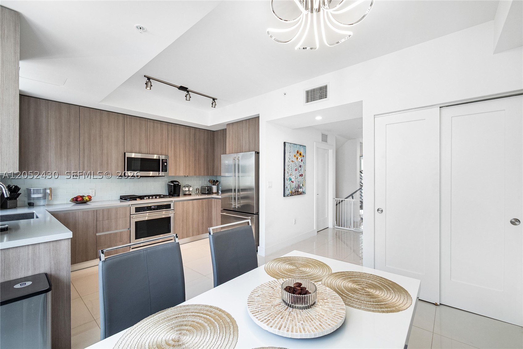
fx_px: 203
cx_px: 262
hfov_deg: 104.3
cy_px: 174
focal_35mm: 14
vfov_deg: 81.2
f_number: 5.6
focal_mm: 7
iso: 320
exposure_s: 1/60
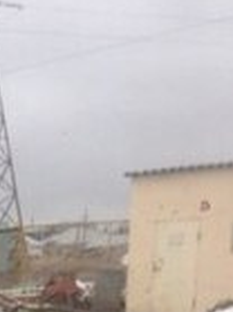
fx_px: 1061
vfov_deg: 14.8
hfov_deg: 11.7
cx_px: -175
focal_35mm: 118
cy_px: 545
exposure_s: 1/24
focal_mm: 4.12
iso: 50
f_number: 2.4
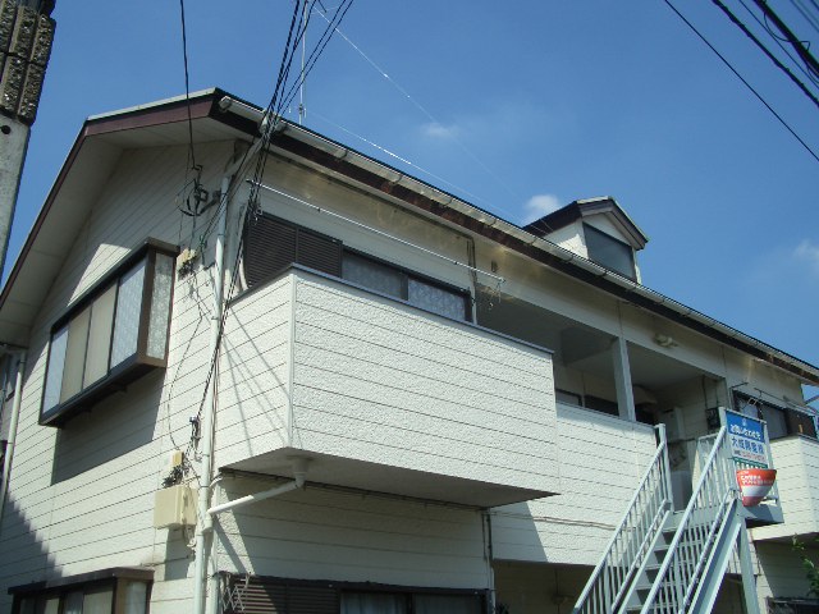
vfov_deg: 40.7
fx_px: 828
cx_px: 410
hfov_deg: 52.6
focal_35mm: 35
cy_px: 307
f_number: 4.3
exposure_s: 1/640
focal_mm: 5.8
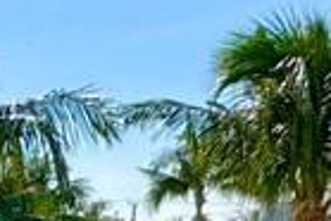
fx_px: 985
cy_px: 392
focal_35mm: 107
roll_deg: -0.5
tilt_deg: -8.4
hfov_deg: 14.3
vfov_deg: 11.9
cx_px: -412
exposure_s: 1/2273
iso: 50
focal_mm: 2.22
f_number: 2.2
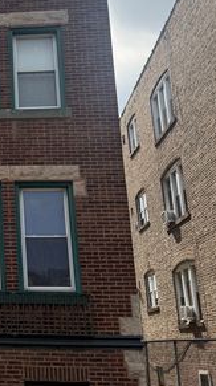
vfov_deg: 34.4
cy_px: 112
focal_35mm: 60
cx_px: -70
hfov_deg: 18.5
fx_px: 613
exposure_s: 1/7353
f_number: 1.78
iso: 100
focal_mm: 6.76
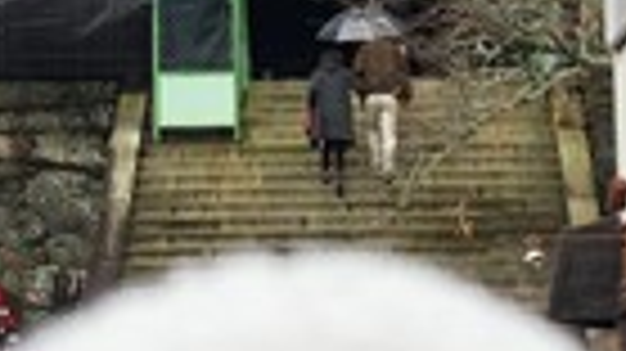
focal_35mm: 175
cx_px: 333
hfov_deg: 12.3
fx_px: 2903
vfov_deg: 6.9
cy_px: -9
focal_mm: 3.99
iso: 20
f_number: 1.8
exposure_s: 1/316
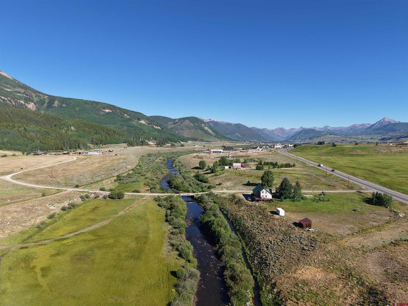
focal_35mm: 24
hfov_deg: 71.6
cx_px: 204
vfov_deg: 56.8
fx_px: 283
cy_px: 153
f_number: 1.8
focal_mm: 8.67
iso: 100
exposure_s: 1/2500
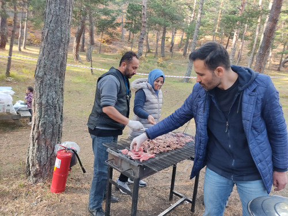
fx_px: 216
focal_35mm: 26
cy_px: 108
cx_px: 144
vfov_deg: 53.1
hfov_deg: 67.3
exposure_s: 1/33
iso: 112
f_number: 1.79
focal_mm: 4.74
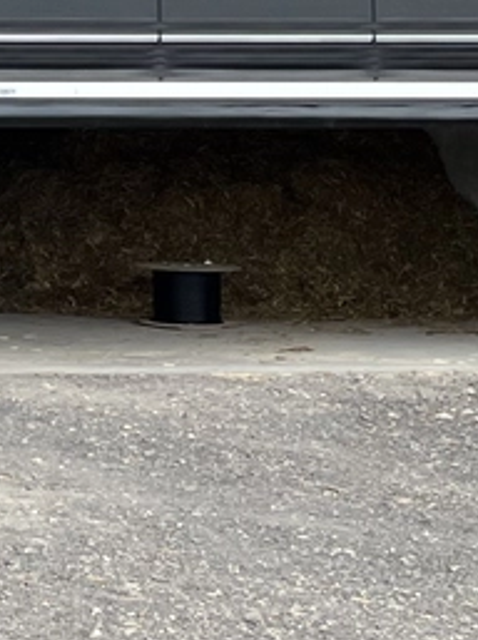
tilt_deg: +3.6
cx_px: -742
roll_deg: -0.3
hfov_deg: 8.7
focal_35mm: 152
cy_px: -121
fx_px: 2806
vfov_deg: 12.7
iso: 50
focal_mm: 5.1
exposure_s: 1/943
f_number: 1.6
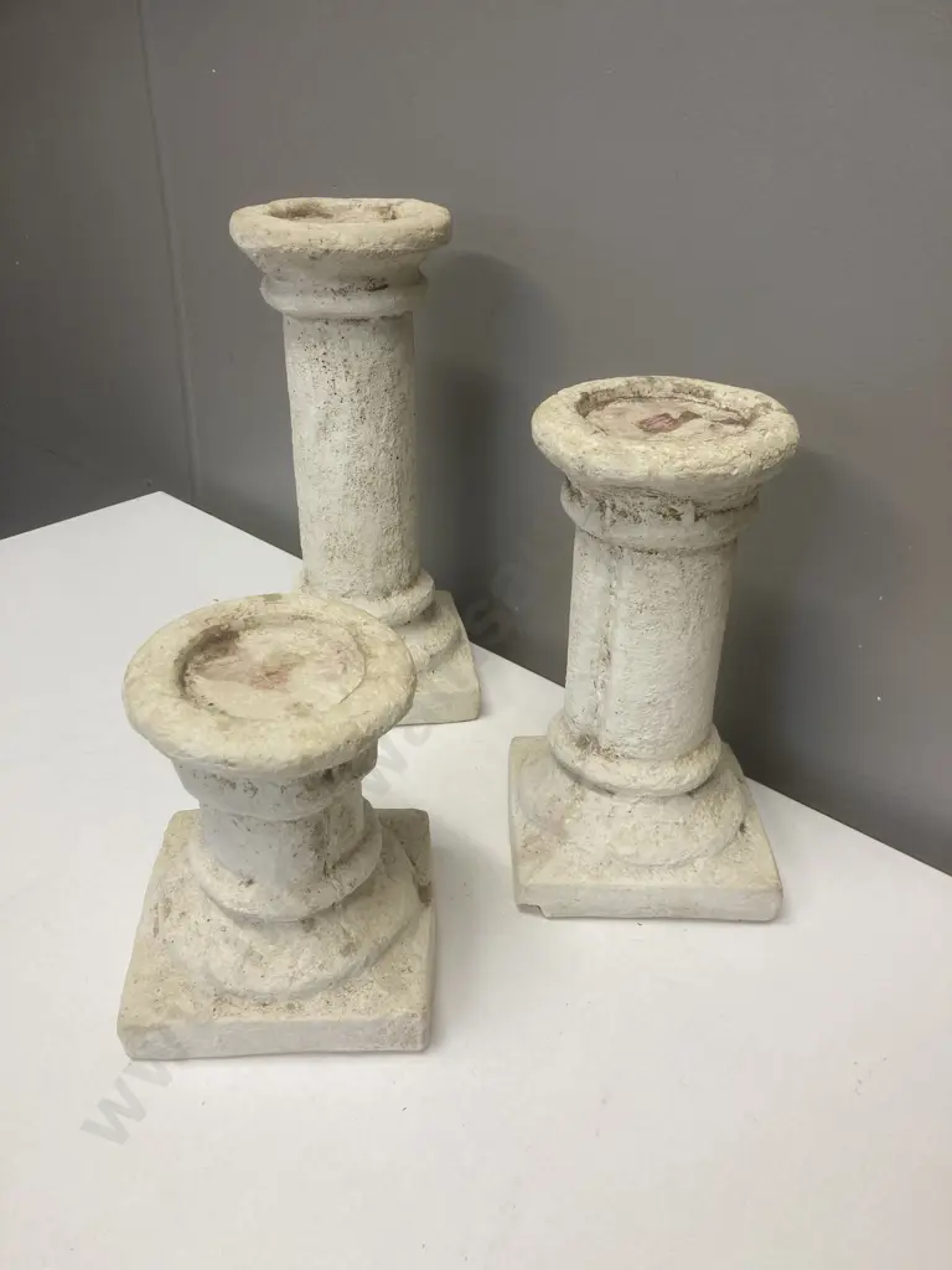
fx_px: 1027
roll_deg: -3.5
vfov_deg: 63.4
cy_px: 635
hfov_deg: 49.7
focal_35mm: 28
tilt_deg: -30.1
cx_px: 476
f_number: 1.8
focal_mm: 3.99
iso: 80
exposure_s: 1/100
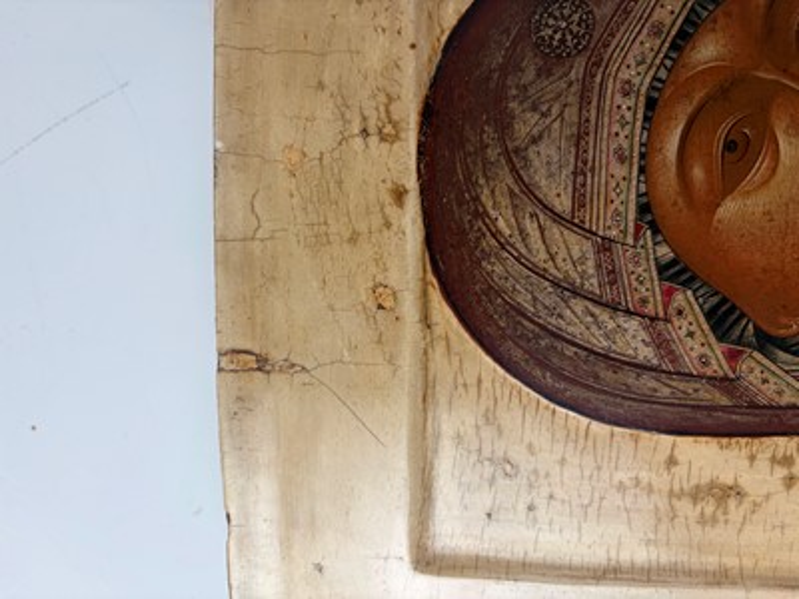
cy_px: 300
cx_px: 400
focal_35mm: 26
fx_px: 600
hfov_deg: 67.3
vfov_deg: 53.1
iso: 40
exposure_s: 1/100
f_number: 1.6
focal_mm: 5.96
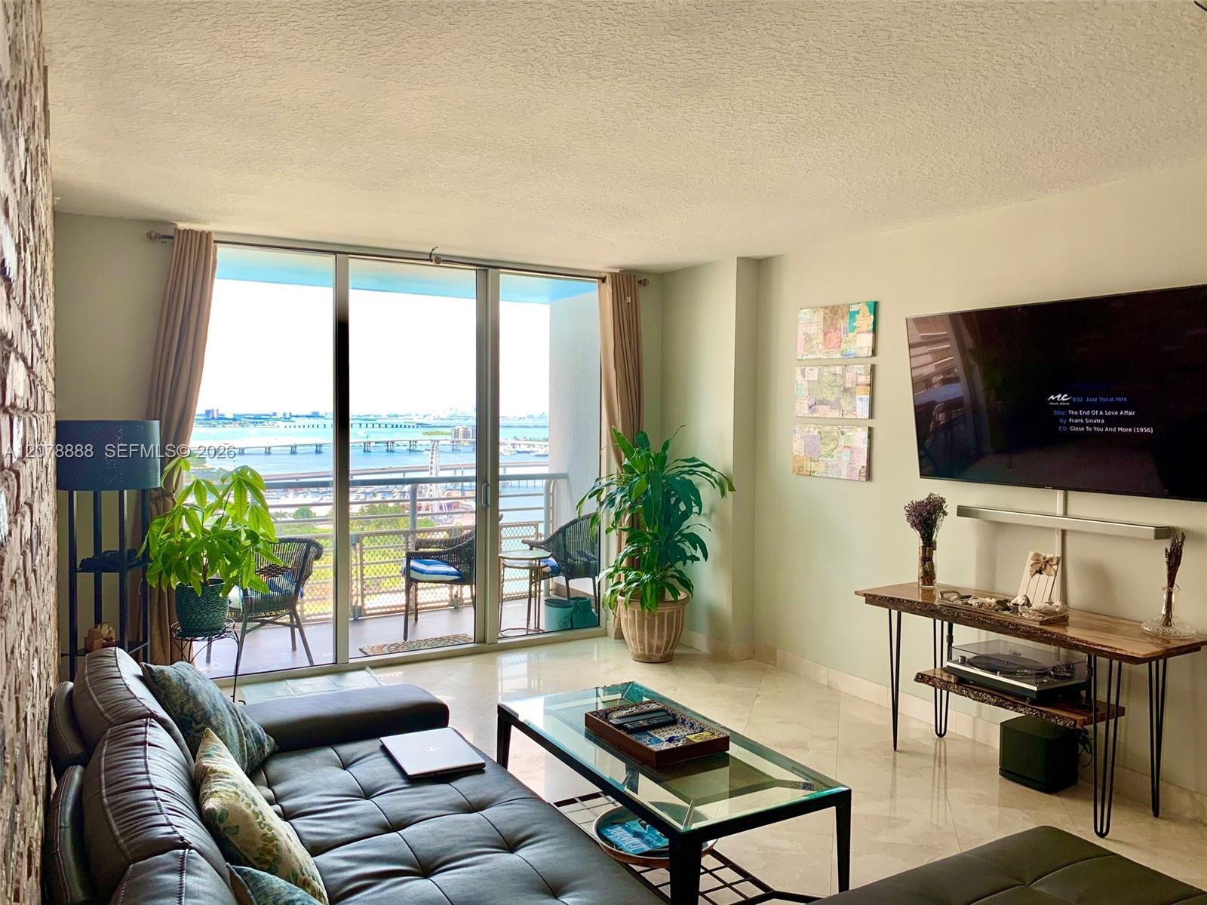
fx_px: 907
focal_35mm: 26
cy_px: 452
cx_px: 604
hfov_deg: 67.3
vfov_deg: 53.1
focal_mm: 4.25
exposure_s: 1/122
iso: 25
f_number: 1.8
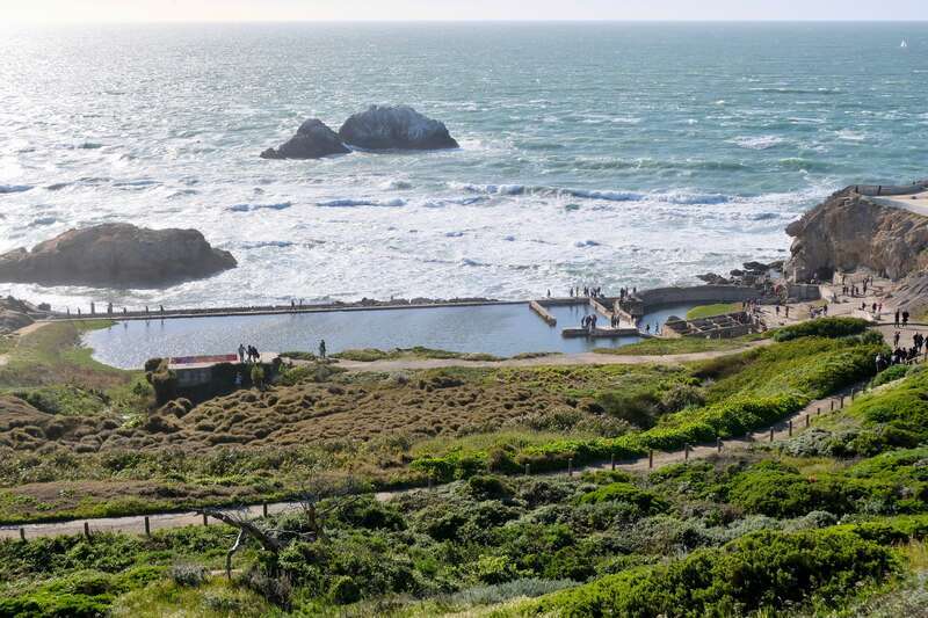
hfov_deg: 35.6
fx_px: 1443
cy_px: 309
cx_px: 464
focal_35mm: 56
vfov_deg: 24.2
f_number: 8
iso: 400
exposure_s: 1/600
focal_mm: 37.1
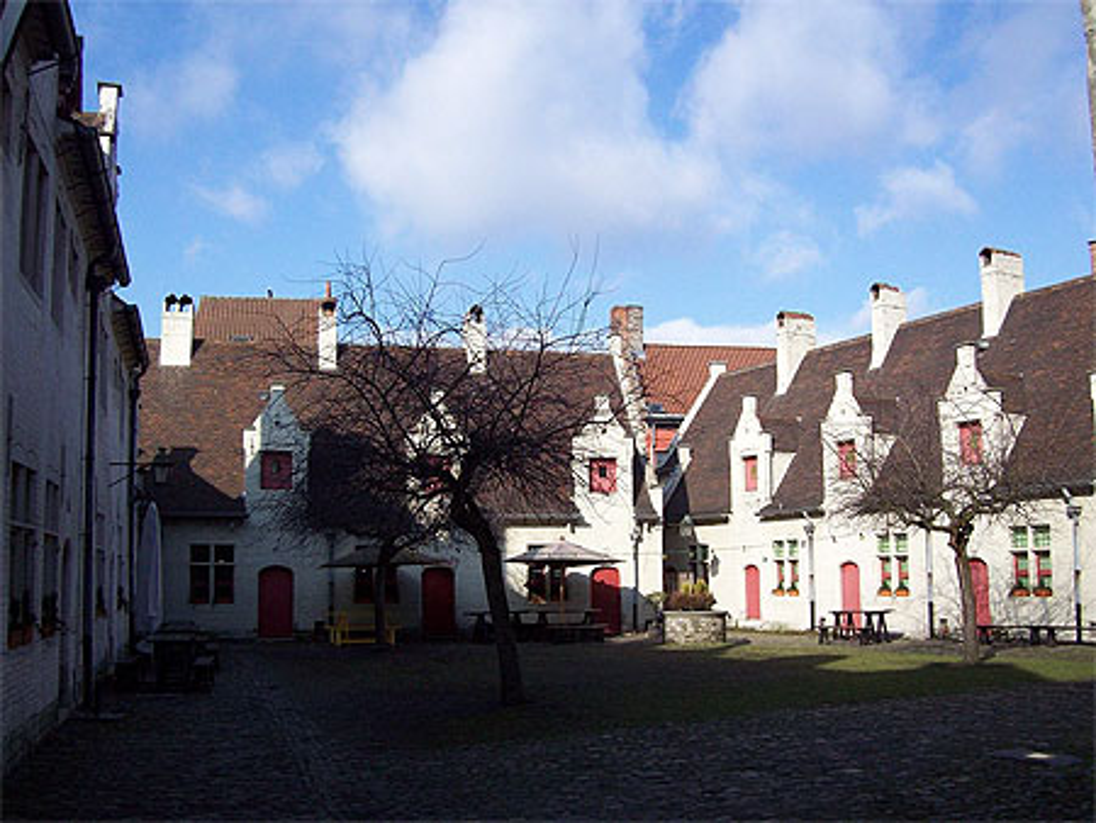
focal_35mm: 36
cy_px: 412
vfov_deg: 39.7
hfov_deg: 51.3
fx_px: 1140
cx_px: 548
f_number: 4.8
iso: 80
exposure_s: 1/423
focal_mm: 6
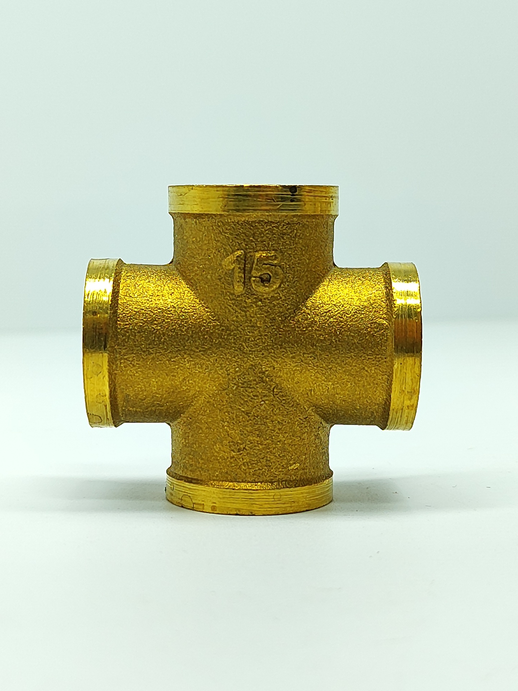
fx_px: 479
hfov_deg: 56.8
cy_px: 346
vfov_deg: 71.6
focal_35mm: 24
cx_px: 259
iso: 160
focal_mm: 5.89
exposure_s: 1/160
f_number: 1.89
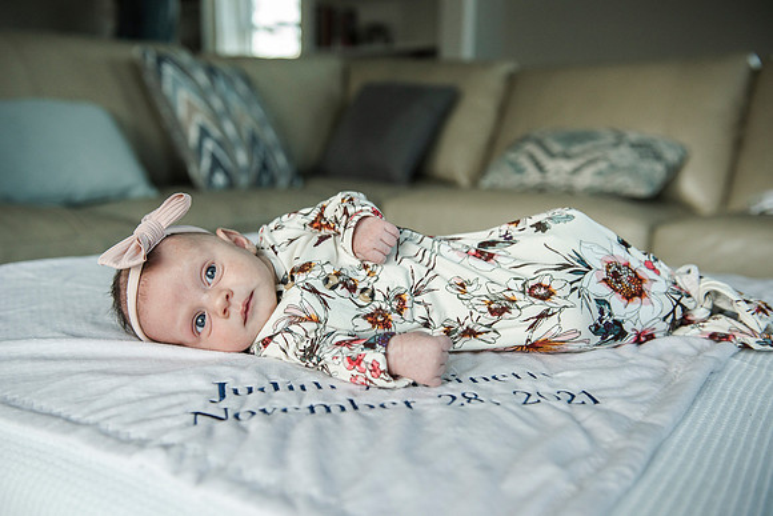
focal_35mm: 38
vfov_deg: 35.1
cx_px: 386
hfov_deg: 50.7
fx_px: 816
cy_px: 258
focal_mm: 38
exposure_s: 1/400
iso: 2000
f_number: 3.5
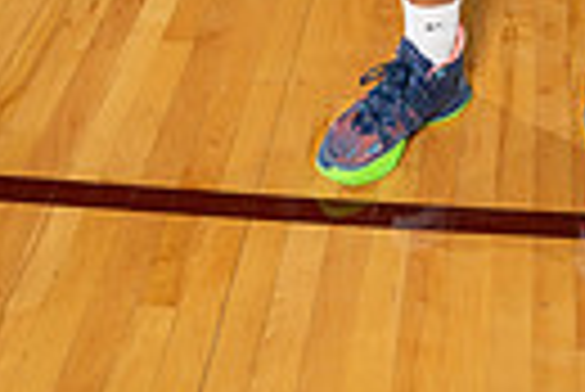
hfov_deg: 23.6
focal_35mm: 83
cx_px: 554
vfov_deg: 12.9
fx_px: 1350
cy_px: -523
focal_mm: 24
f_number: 5.6
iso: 320
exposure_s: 1/250
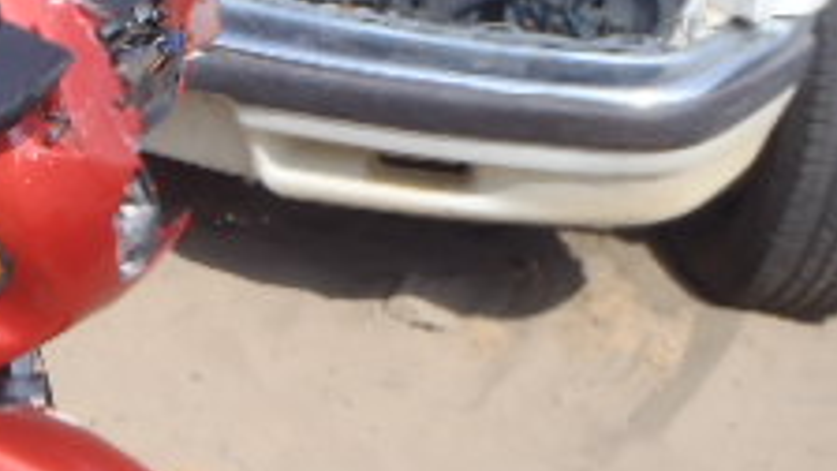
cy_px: 303
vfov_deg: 13.9
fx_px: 1931
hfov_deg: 22.1
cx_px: -239
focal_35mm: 87
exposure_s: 1/320
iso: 80
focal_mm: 5
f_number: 4.5
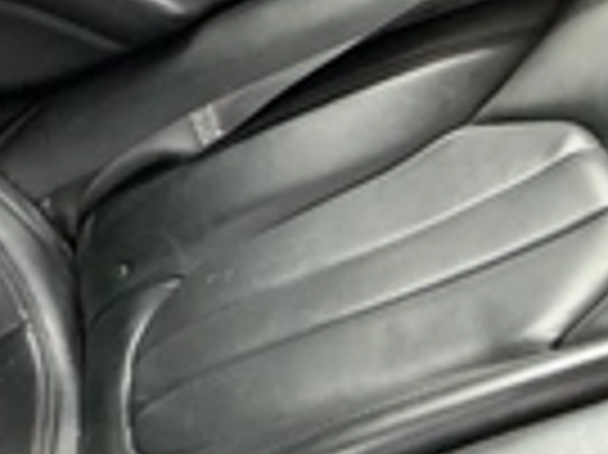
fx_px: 1457
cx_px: -86
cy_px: -58
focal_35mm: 83
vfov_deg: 17.1
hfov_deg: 22.1
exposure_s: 1/60
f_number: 1.8
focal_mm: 3
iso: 160
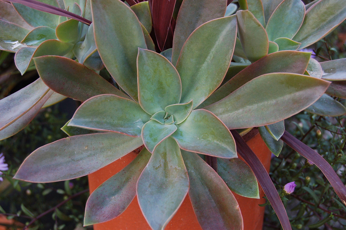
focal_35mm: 63
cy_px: 115
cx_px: 173
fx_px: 605
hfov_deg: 31.9
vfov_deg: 21.5
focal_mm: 42
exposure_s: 1/125
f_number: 7.1
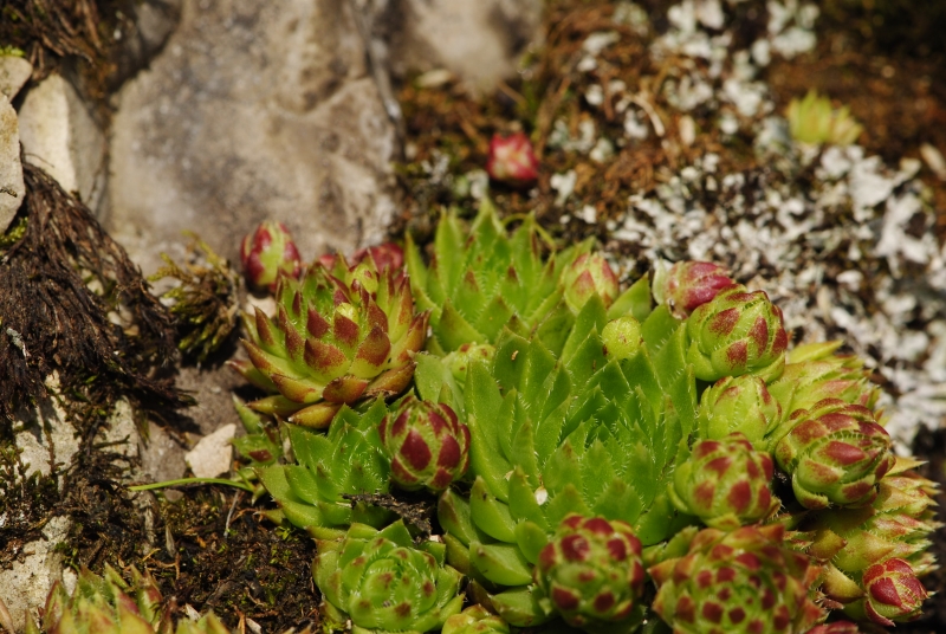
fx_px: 3355
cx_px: 473
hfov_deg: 16.0
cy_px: 317
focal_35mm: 128
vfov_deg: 10.8
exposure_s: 1/250
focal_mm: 85
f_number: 9
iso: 100
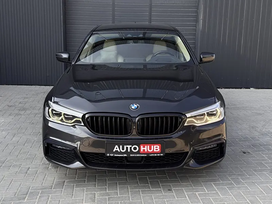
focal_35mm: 48
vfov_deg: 30.3
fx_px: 377
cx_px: 136
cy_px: 102
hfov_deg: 39.7
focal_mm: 6.76
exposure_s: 1/832
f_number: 1.78
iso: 64
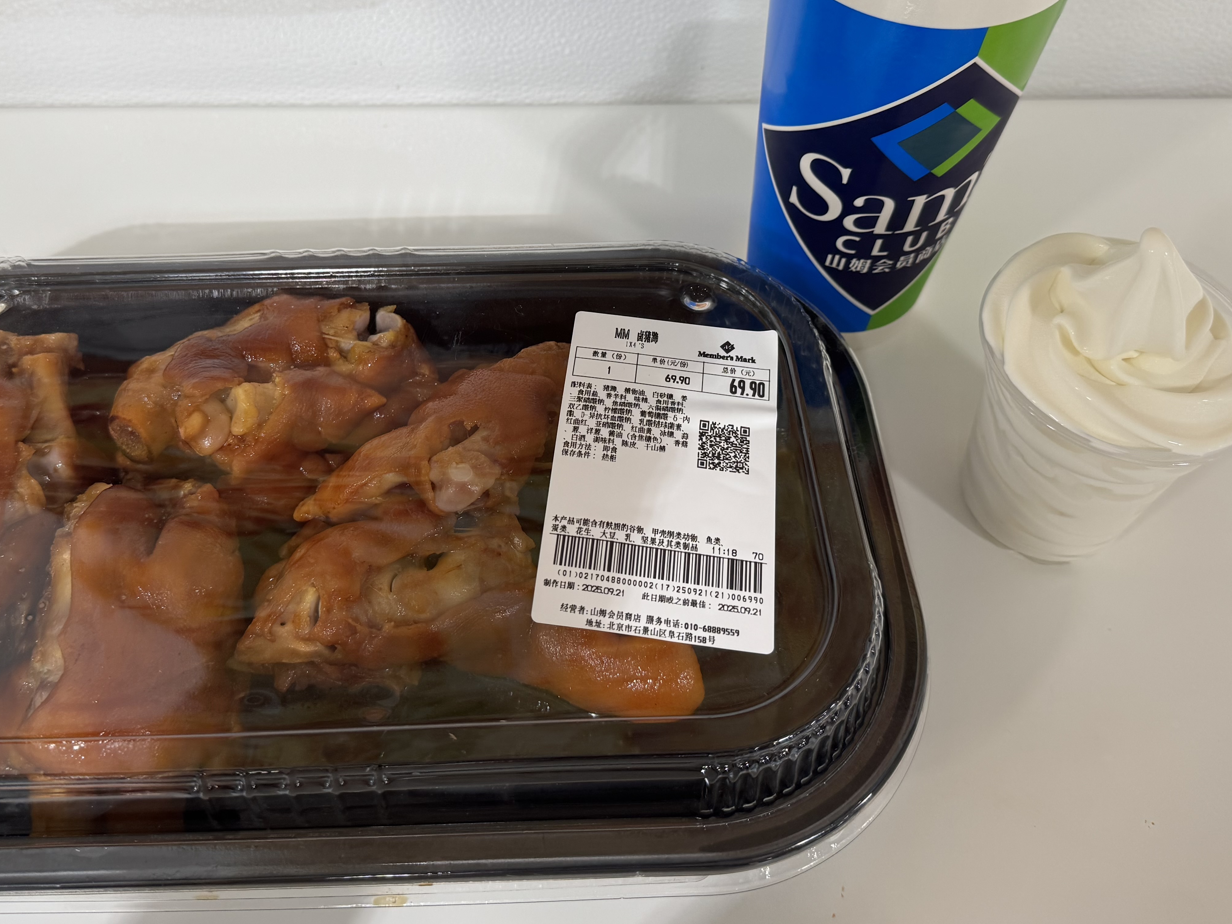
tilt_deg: -52.3
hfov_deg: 53.8
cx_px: 536
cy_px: 320
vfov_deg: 41.3
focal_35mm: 34
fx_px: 1210
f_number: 1.78
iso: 100
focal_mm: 6.76
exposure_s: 1/121
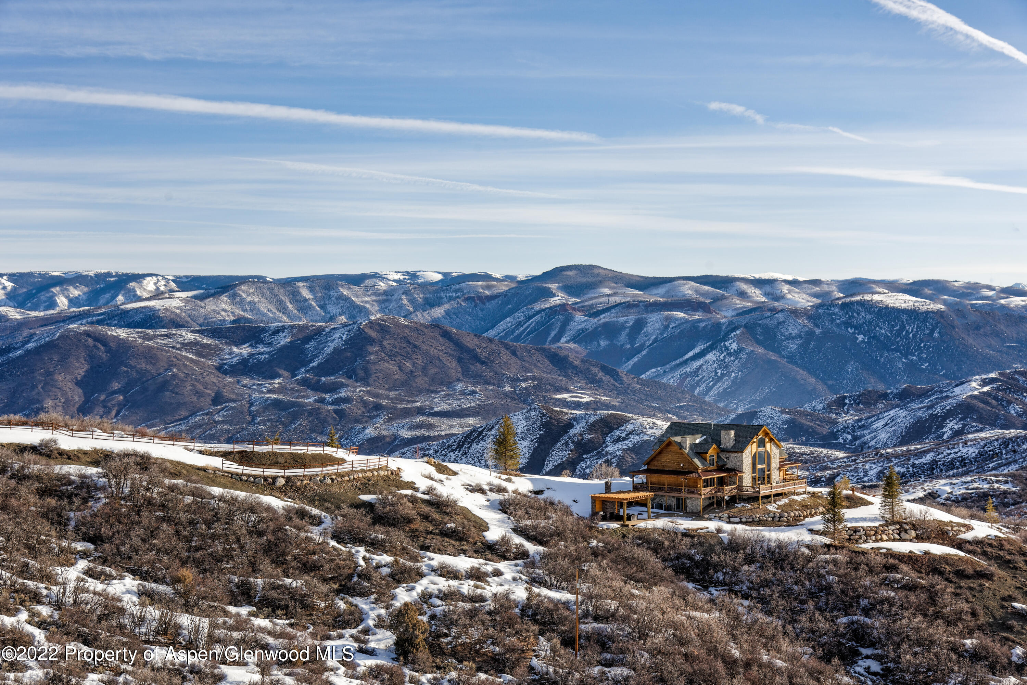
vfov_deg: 27.0
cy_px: 342
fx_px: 1427
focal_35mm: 50
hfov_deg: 39.6
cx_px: 514
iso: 125
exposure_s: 1/320
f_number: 7.1
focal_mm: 50
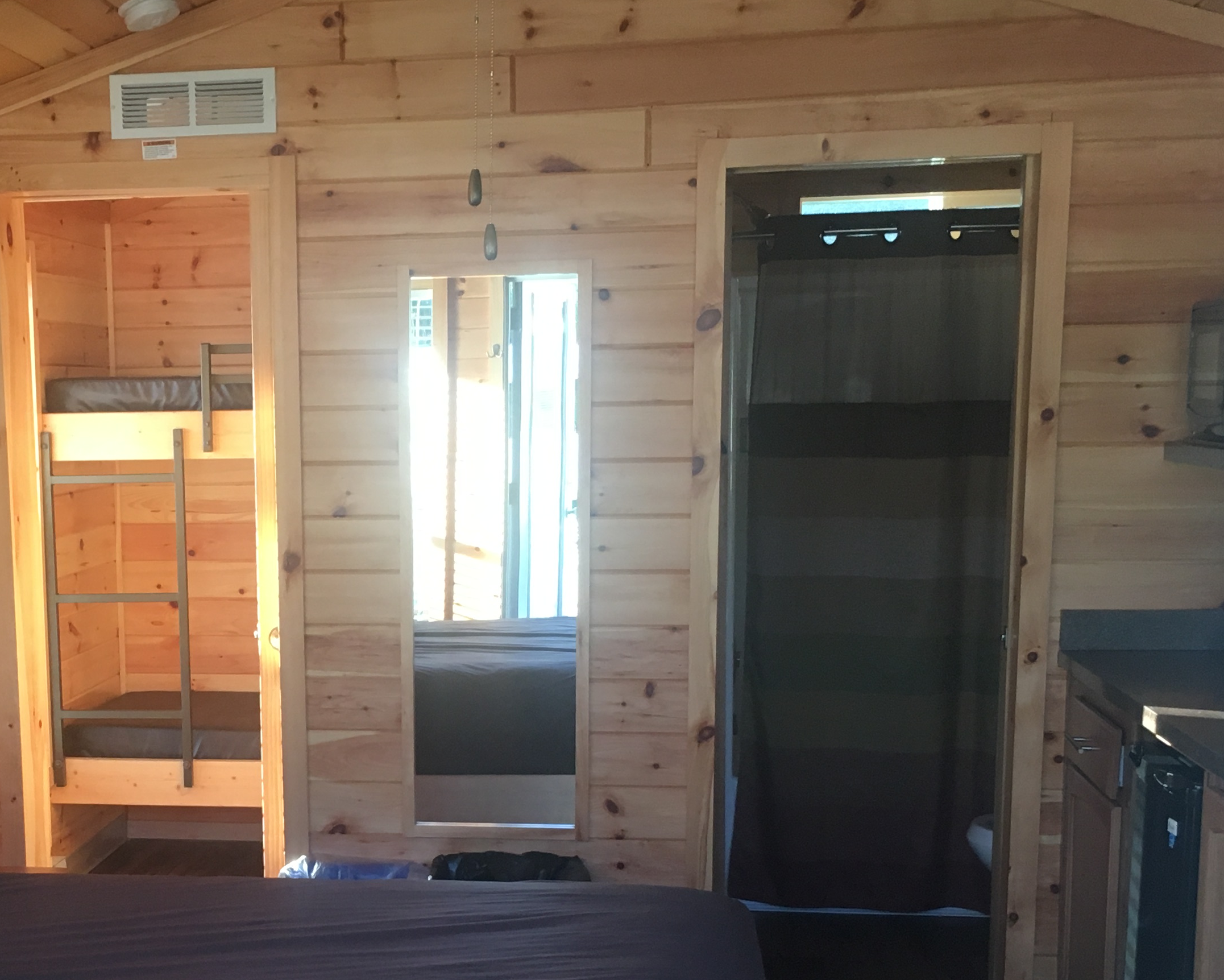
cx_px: 334
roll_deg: +0.4
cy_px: 728
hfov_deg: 34.7
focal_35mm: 53
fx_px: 1920
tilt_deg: -6.9
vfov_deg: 28.2
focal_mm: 4.15
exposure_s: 1/30
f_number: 2.2
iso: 40
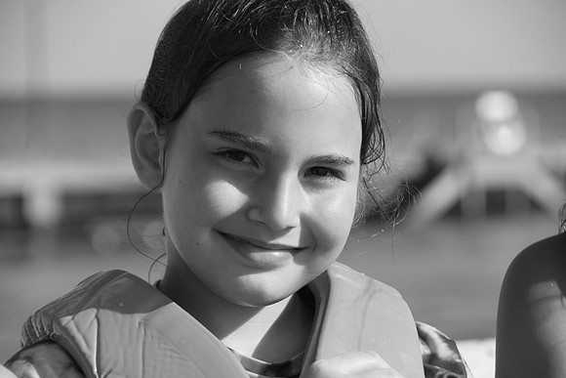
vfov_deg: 6.1
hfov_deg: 9.1
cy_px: 189
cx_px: 283
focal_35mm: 225
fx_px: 3538
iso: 250
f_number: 8
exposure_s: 1/1000
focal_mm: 150
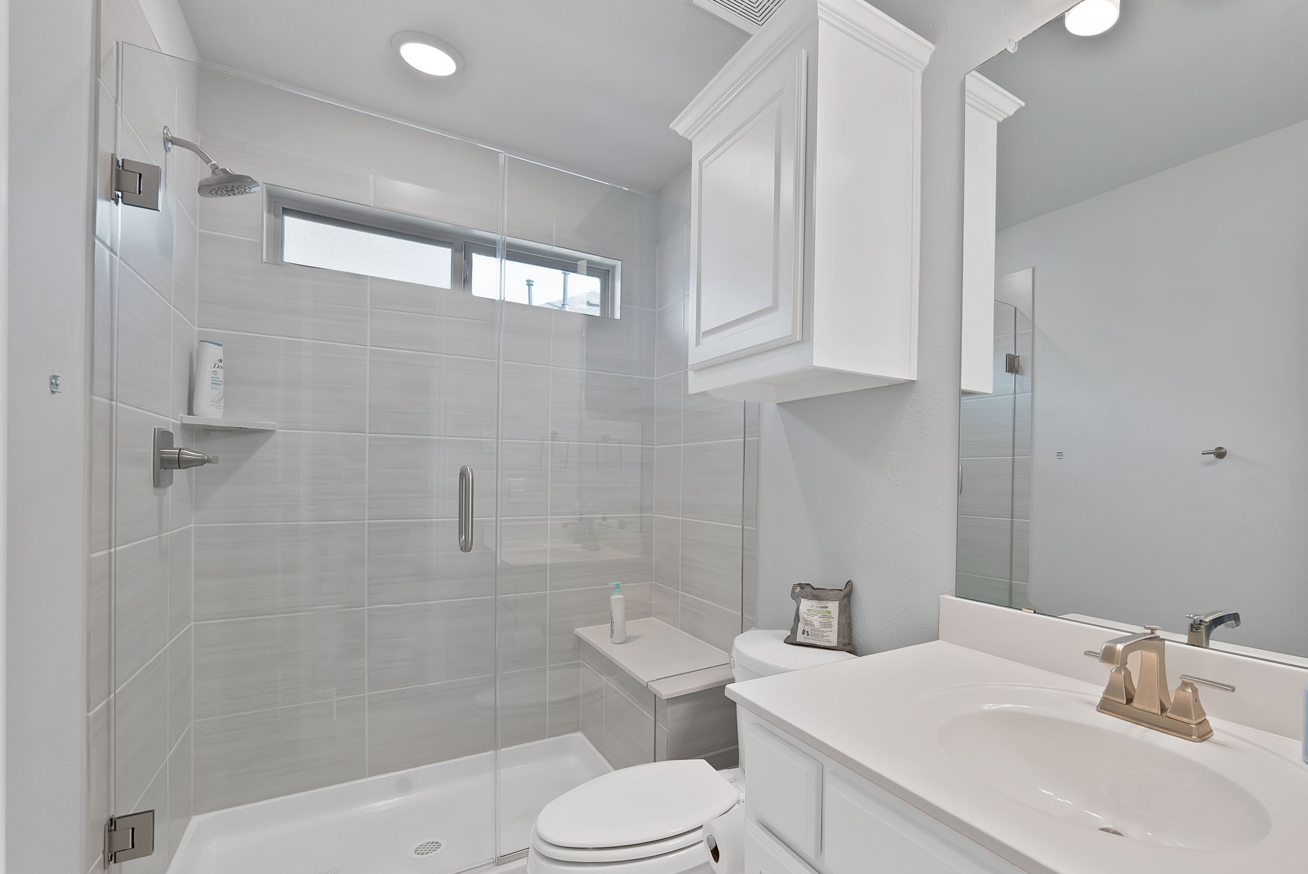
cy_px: 492
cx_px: 827
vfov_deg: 73.5
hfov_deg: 94.5
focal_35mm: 16
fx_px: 582
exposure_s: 1/10
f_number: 9
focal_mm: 12
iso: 640
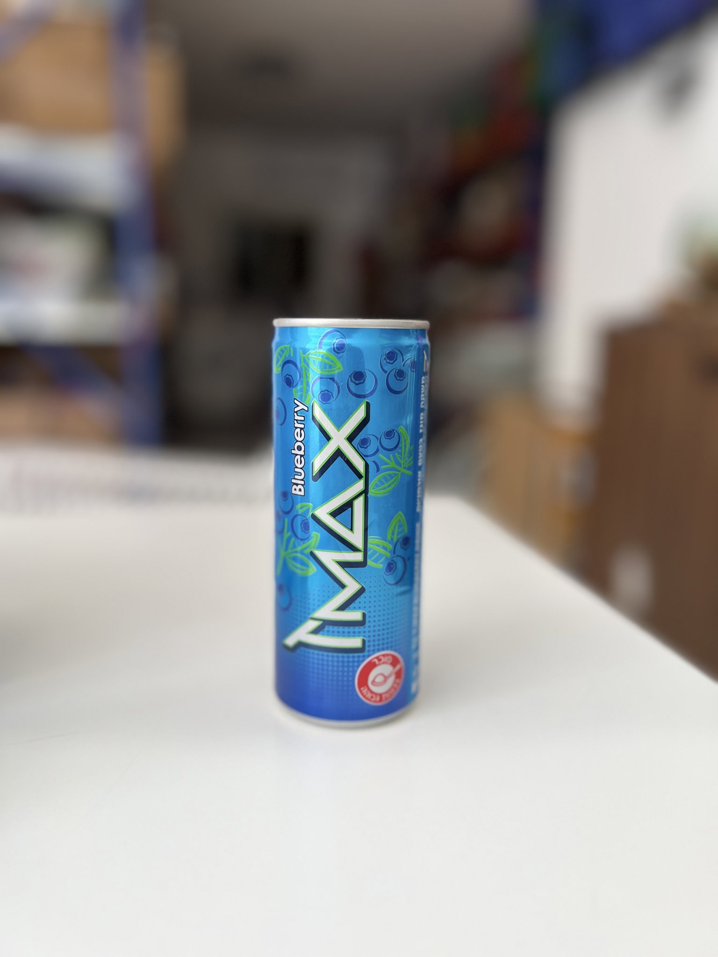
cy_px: 478
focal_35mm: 26
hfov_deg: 53.1
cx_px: 359
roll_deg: -1.4
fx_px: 719
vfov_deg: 67.3
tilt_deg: -9.7
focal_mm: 5.7
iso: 80
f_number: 1.5
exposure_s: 1/121
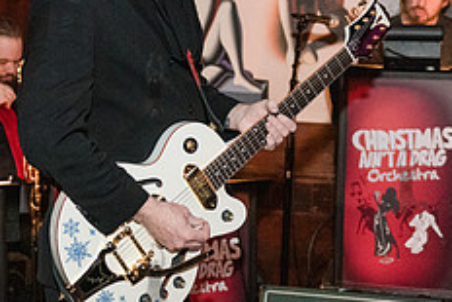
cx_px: 154
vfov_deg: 16.0
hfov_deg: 23.8
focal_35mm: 85
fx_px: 1068
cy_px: 83
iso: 4000
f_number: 2.8
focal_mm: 34
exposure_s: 1/200
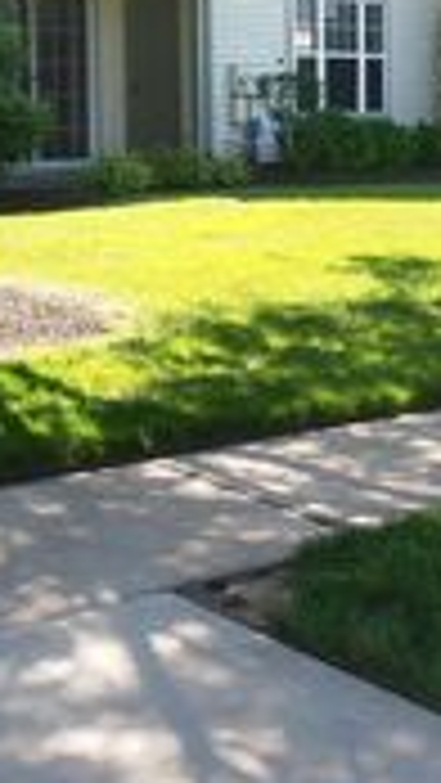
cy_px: 236
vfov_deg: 28.0
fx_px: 1558
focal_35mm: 75
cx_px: 364
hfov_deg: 16.0
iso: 80
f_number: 3
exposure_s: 1/160
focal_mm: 4.2
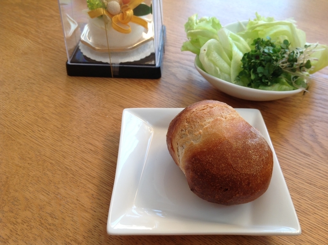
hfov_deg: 52.7
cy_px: 122
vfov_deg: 40.6
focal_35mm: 35
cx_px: 164
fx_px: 331
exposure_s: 1/30
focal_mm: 4.28
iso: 64
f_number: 2.4
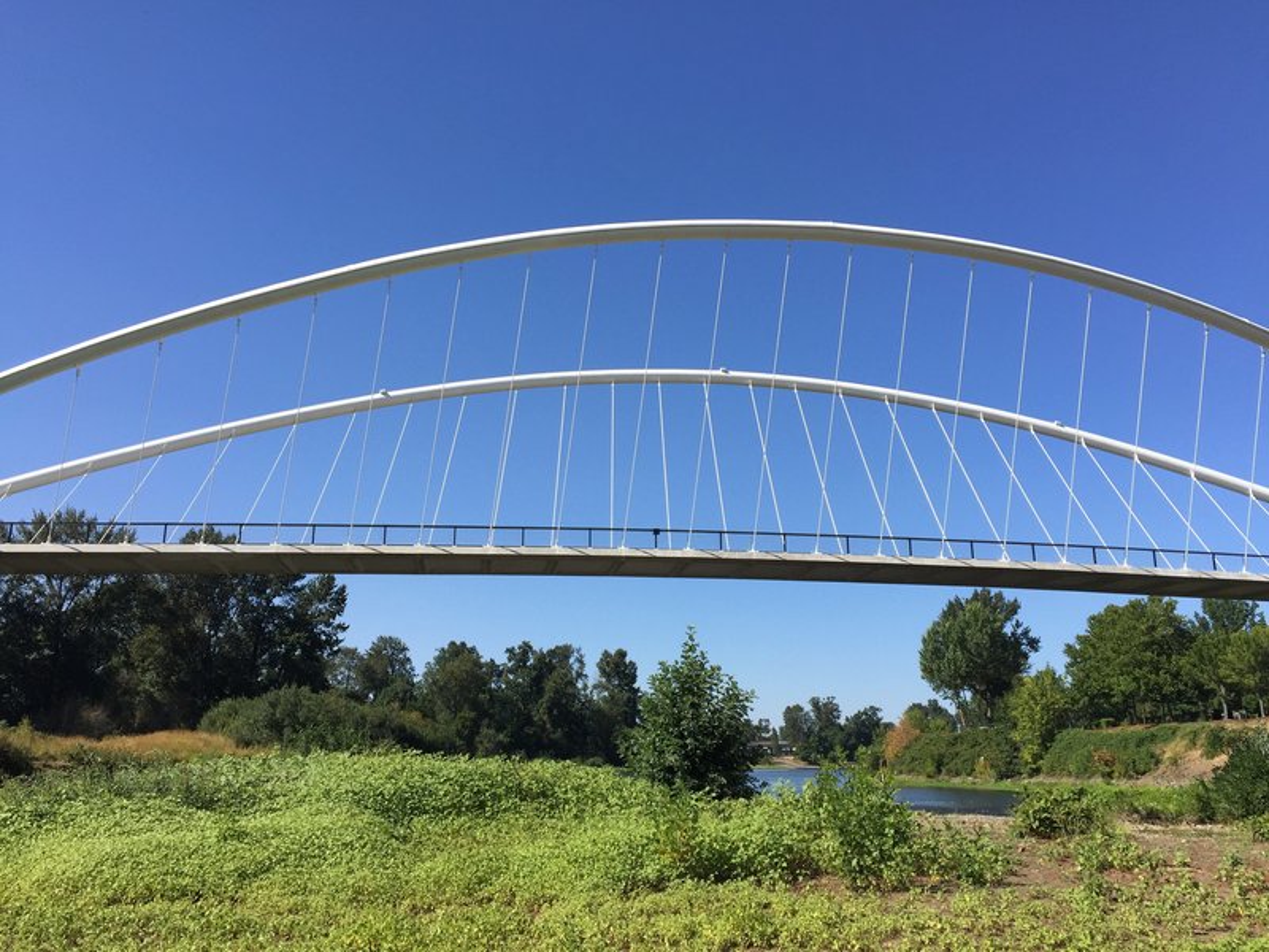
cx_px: 634
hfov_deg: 61.7
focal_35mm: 29
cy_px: 476
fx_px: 1063
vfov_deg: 48.2
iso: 32
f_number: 2.2
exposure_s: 1/1799
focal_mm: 4.15
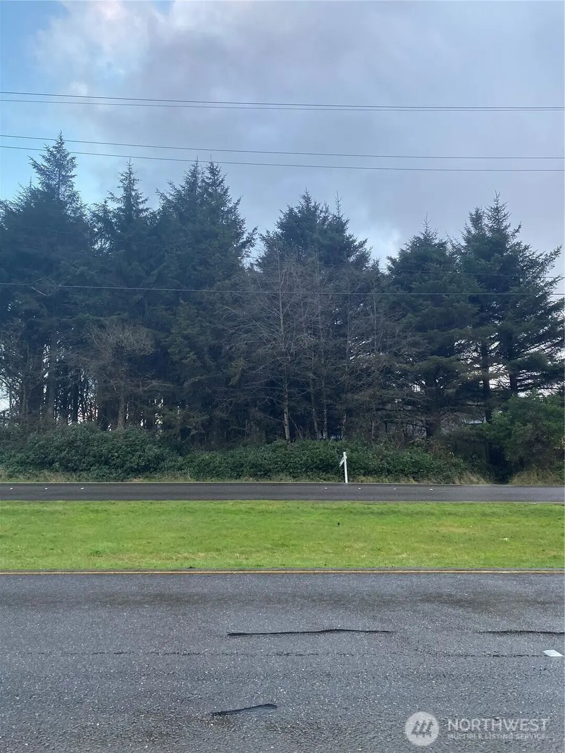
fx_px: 566
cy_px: 376
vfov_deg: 67.3
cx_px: 282
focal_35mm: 26
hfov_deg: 53.1
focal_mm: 4.25
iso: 100
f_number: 1.8
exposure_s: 1/121
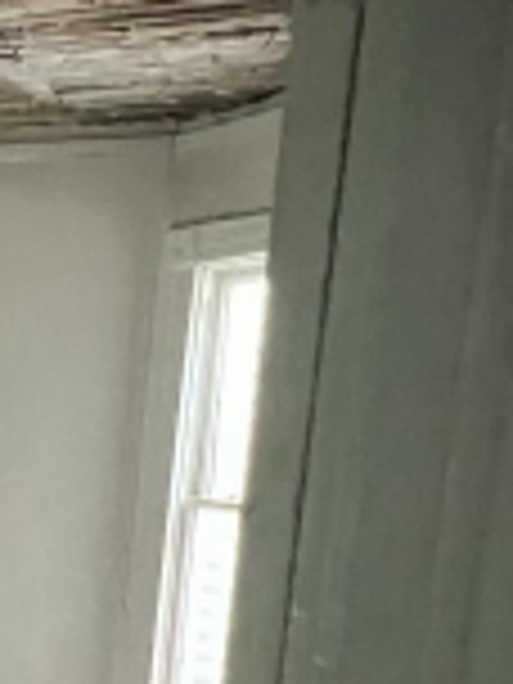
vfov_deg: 32.3
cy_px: 601
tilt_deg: -10.1
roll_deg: -1.8
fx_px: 1126
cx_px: -248
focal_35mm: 57
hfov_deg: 21.6
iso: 1000
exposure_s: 1/44
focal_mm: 1.57
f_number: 1.8
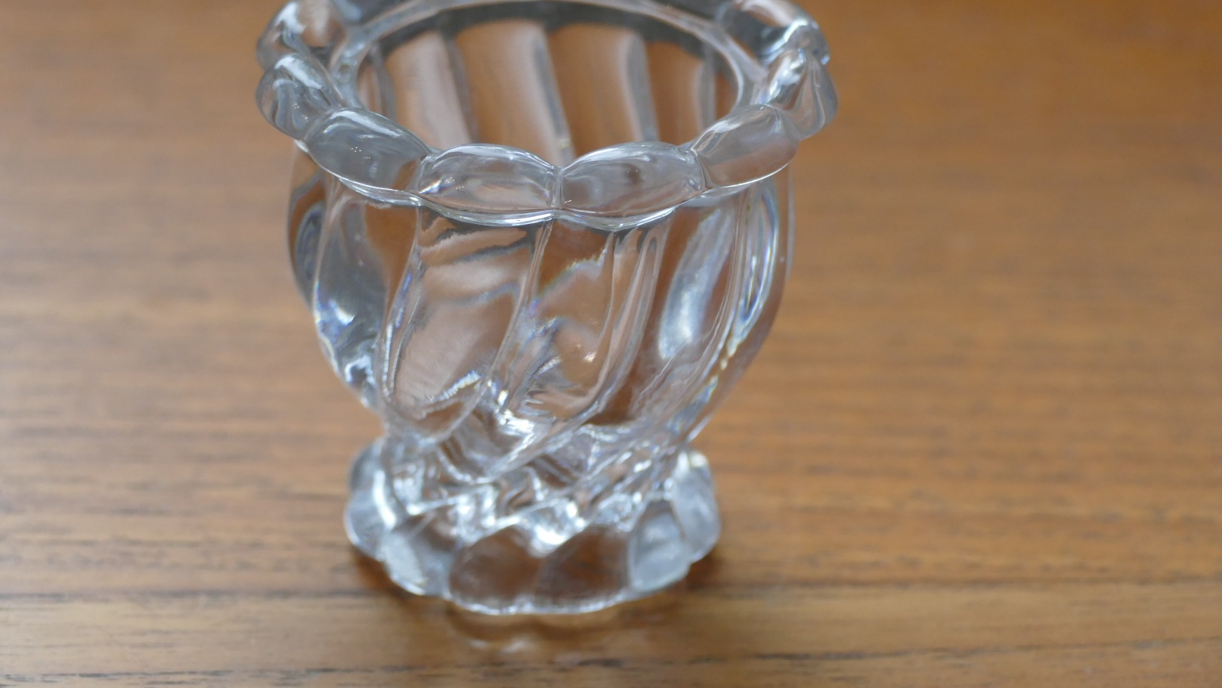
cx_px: 611
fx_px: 4148
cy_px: 309
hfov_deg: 16.8
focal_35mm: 128
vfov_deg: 9.5
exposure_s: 1/80
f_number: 3.9
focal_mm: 44.41
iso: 1000
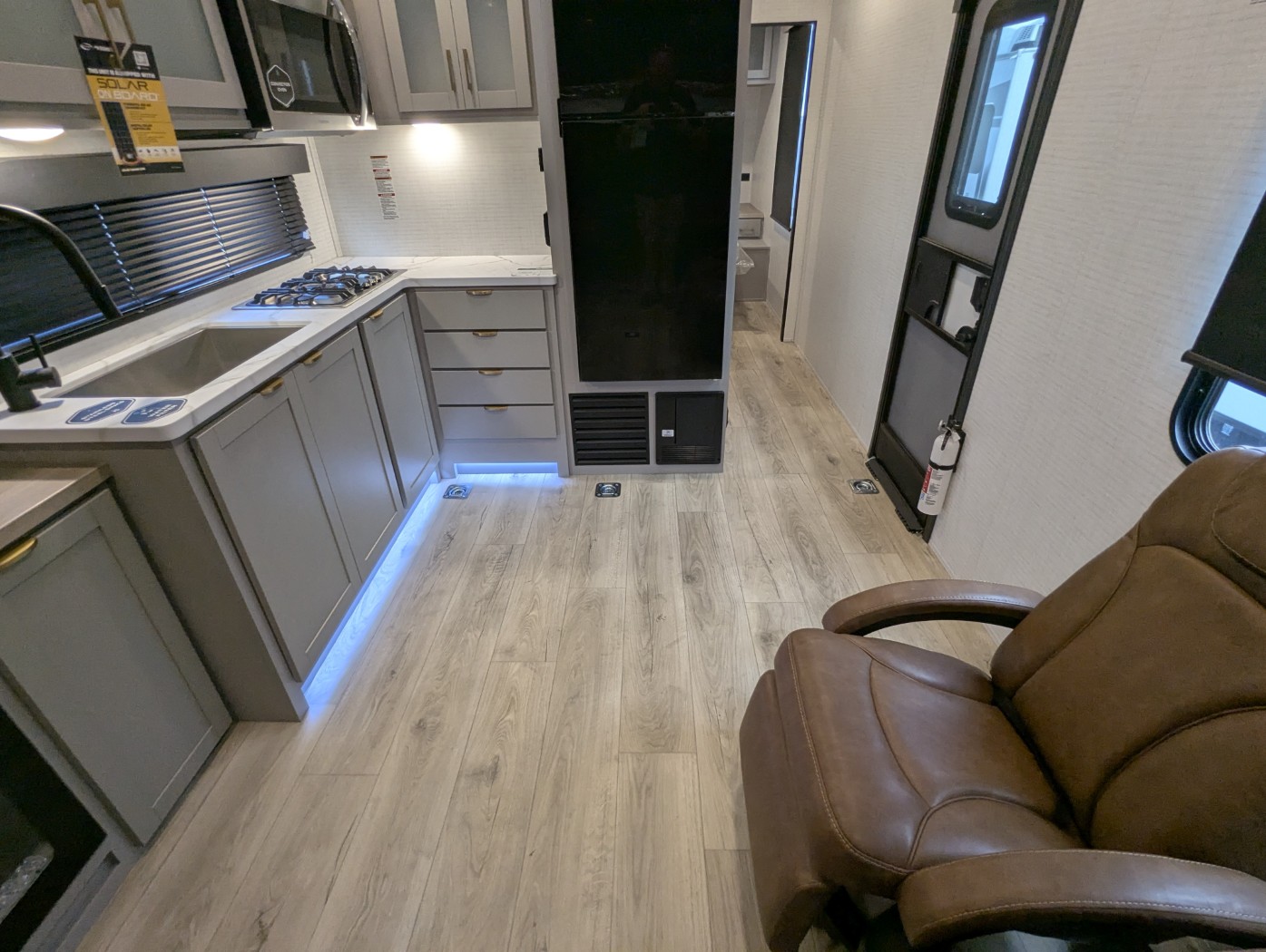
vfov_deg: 78.2
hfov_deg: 94.4
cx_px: 633
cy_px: 476
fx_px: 586
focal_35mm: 16
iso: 164
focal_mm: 2.35
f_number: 2.2
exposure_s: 1/102
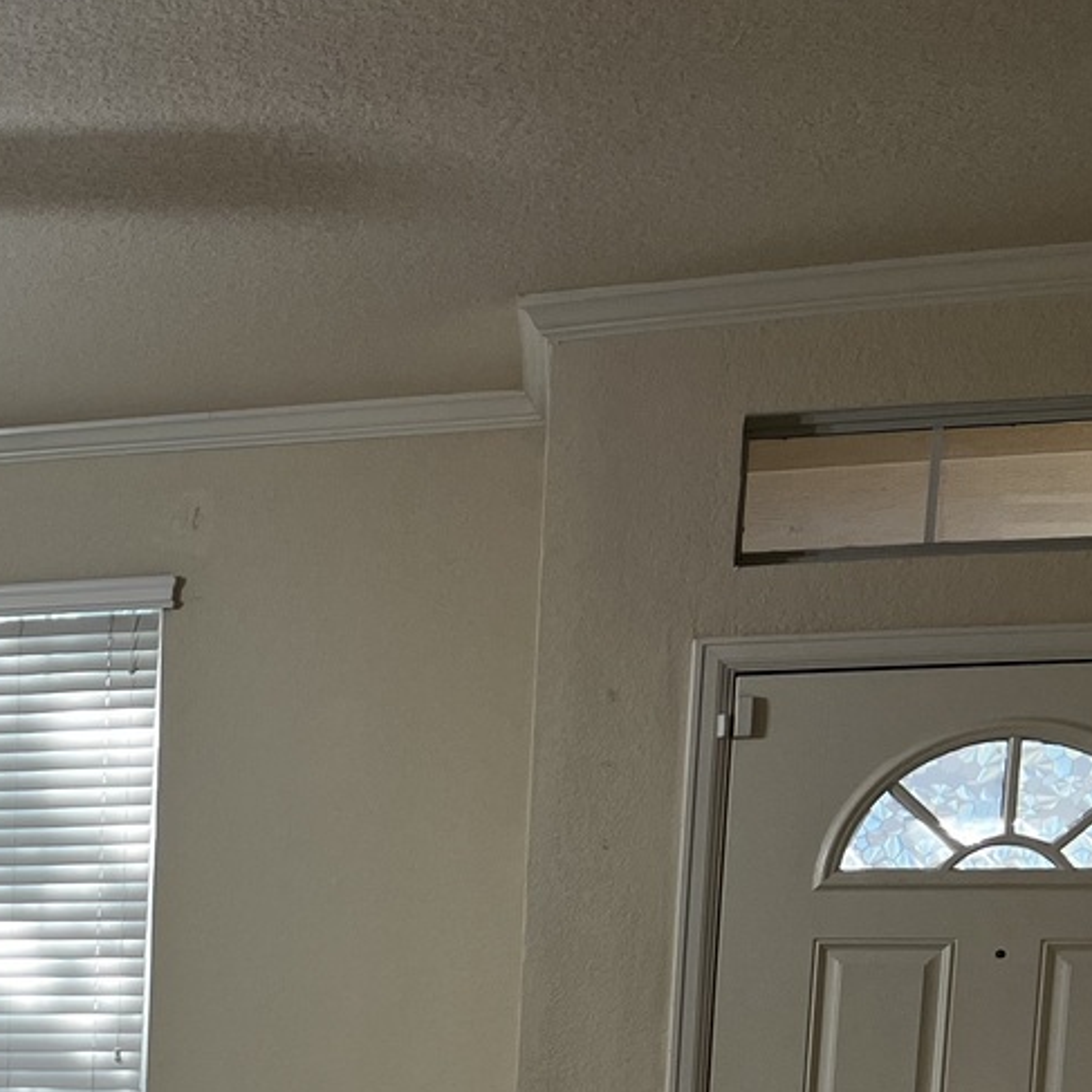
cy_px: 1200
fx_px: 2427
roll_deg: +0.4
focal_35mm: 68
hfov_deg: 22.1
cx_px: -426
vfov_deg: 23.8
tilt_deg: -6.5
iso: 80
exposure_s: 1/60
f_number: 1.5
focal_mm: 5.7
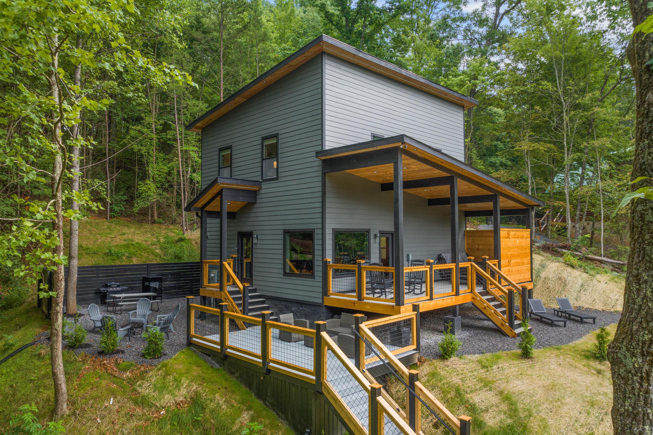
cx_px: 326
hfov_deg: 71.5
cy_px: 220
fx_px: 453
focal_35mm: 25
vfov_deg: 51.3
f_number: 2.8
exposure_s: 1/15
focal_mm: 12.29
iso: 230
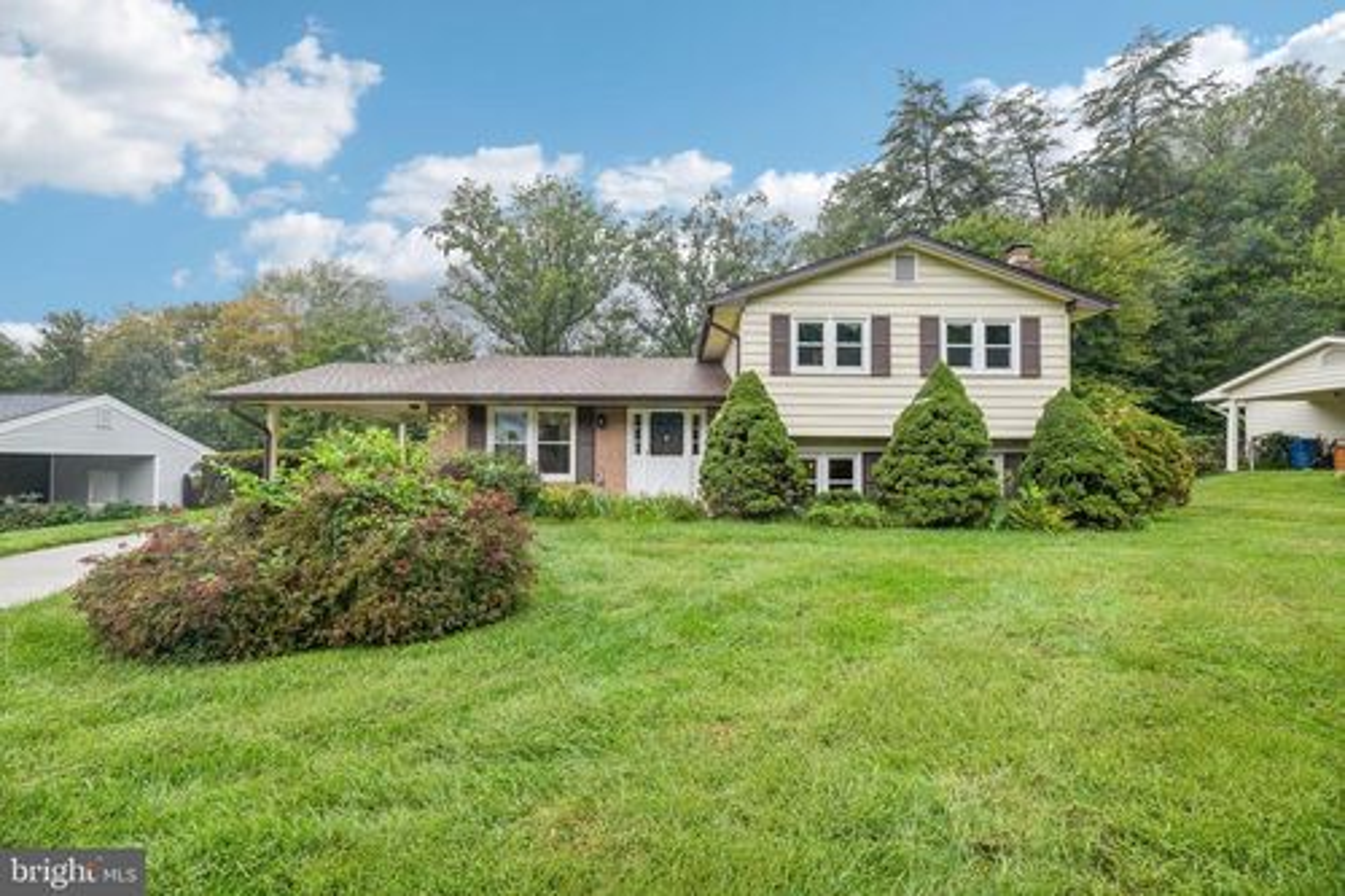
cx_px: 672
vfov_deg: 81.2
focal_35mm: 14
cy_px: 448
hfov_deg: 104.3
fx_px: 523
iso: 100
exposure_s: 1/50
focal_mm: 14
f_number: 8
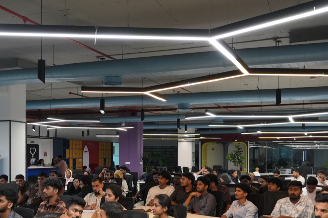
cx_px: 124
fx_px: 474
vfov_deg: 25.8
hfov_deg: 38.0
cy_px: 154
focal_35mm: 52
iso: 2500
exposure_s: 1/160
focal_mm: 24
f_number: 4
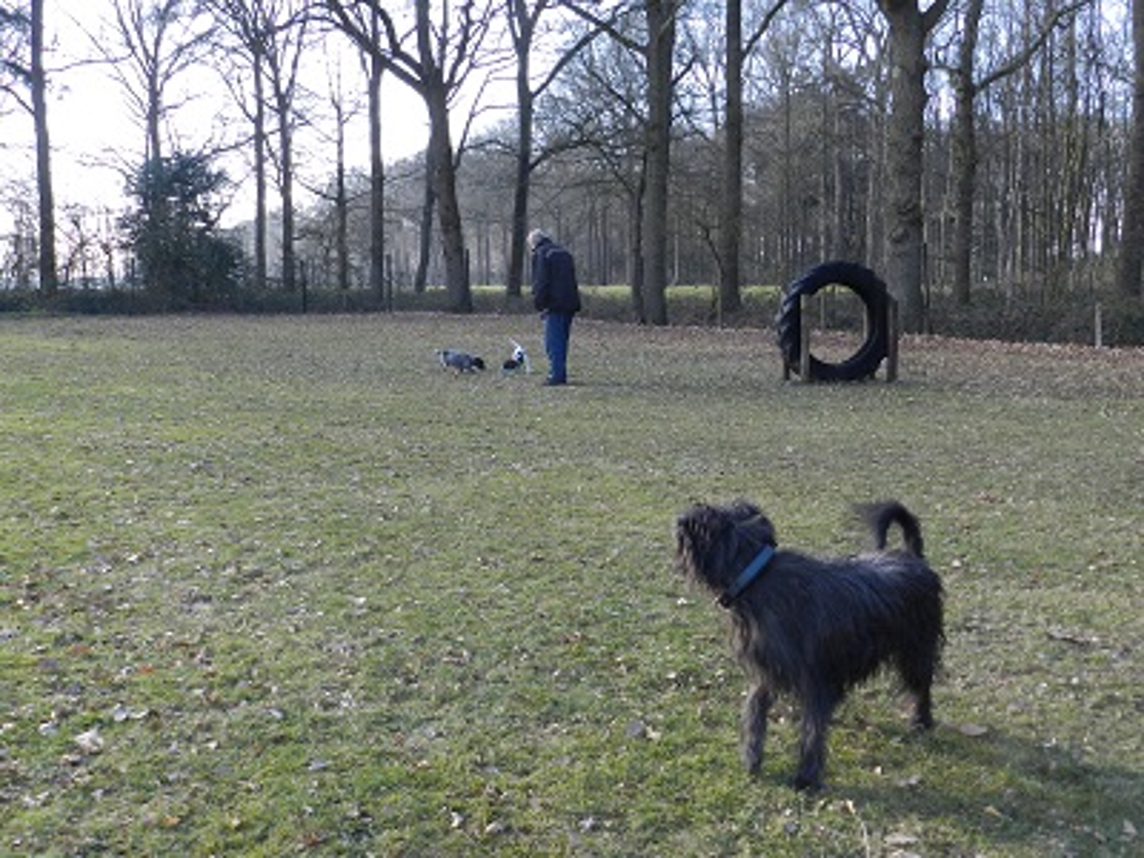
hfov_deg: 49.0
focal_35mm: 38
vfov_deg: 37.7
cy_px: 429
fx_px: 1256
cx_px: 572
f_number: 4
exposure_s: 1/160
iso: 160
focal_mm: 6.7
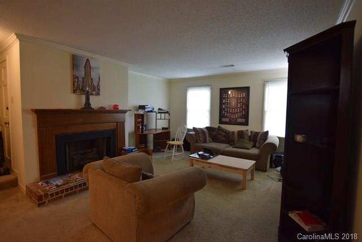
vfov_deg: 69.7
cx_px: 181
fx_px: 173
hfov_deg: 92.4
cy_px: 121
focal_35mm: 17
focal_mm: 11.5
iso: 900
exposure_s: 1/60
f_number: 3.5
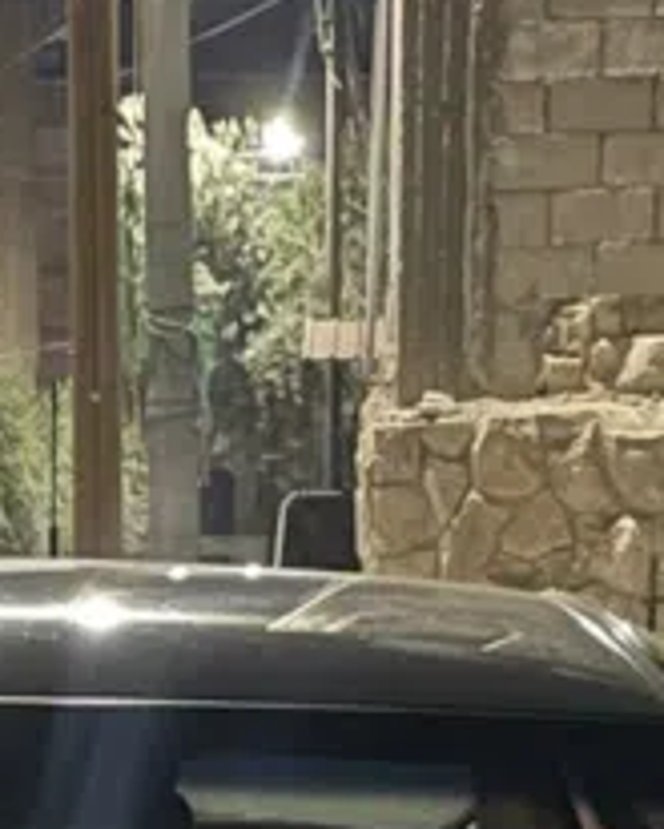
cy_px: 1608
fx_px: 4124
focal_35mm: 168
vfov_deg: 10.6
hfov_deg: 9.2
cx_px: 213
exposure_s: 1/8
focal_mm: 4.2
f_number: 1.6
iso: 640
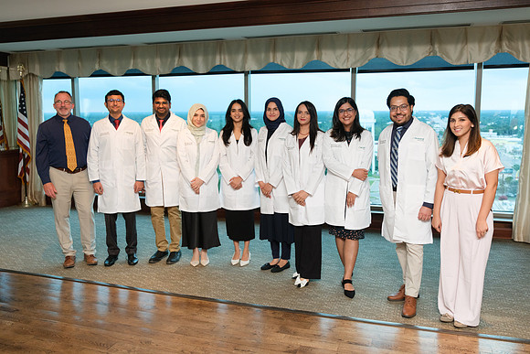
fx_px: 449
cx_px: 258
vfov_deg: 43.0
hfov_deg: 61.0
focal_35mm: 31
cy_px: 174
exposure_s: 1/250
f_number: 2.8
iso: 640
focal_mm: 18.7
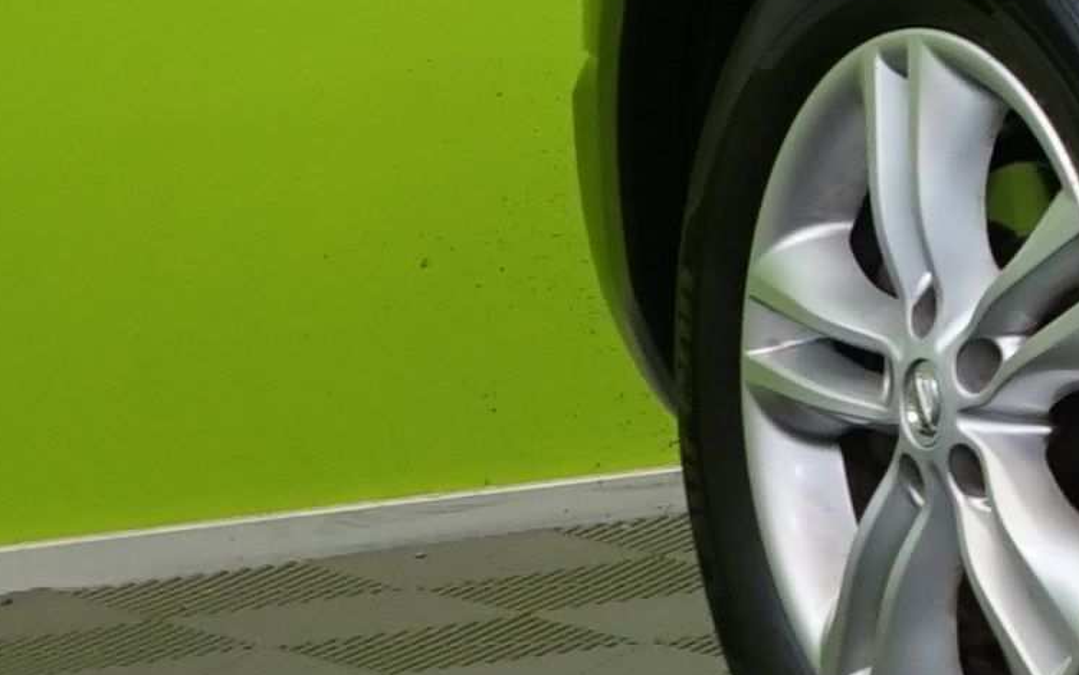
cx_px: 3892
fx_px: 7911
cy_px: -322
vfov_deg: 4.8
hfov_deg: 6.6
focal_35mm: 269
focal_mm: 33
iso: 640
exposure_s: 1/40
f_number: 5.6
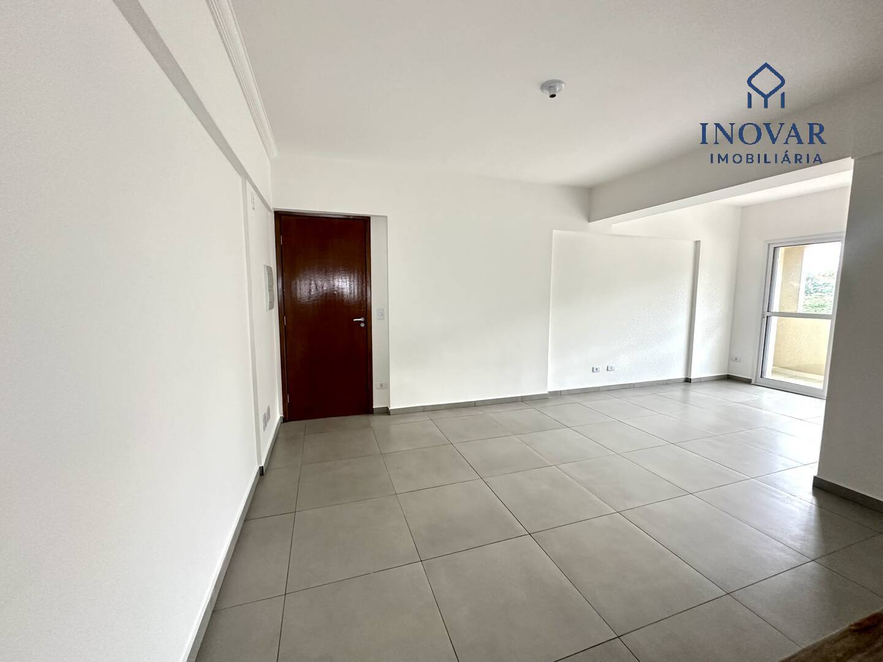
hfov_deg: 102.1
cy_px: 331
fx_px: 357
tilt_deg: -6.6
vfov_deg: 85.7
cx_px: 442
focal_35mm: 14
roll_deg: -1.3
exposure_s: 1/72
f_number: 2.2
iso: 320
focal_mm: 2.22
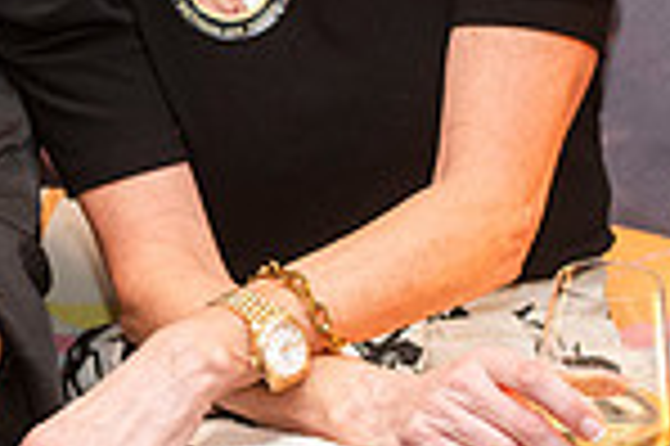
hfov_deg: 7.9
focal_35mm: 254
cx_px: -354
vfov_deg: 5.4
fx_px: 4722
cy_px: 5
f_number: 4
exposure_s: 1/125
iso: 1250
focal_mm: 58
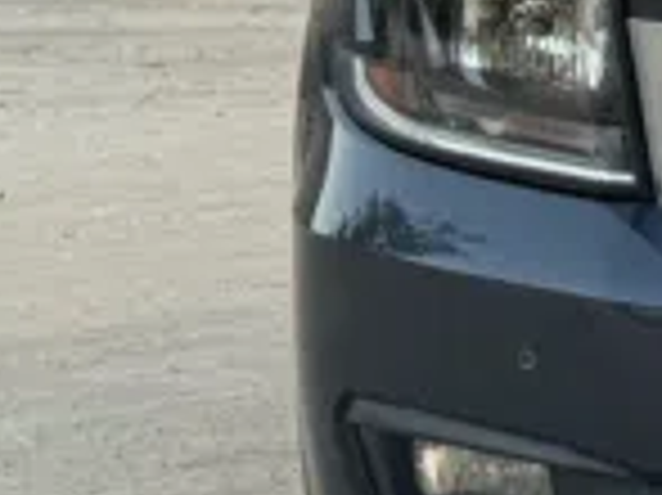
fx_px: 3994
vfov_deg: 7.1
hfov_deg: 9.0
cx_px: 1297
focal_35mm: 209
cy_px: 9
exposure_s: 1/568
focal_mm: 6.76
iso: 125
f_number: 1.78
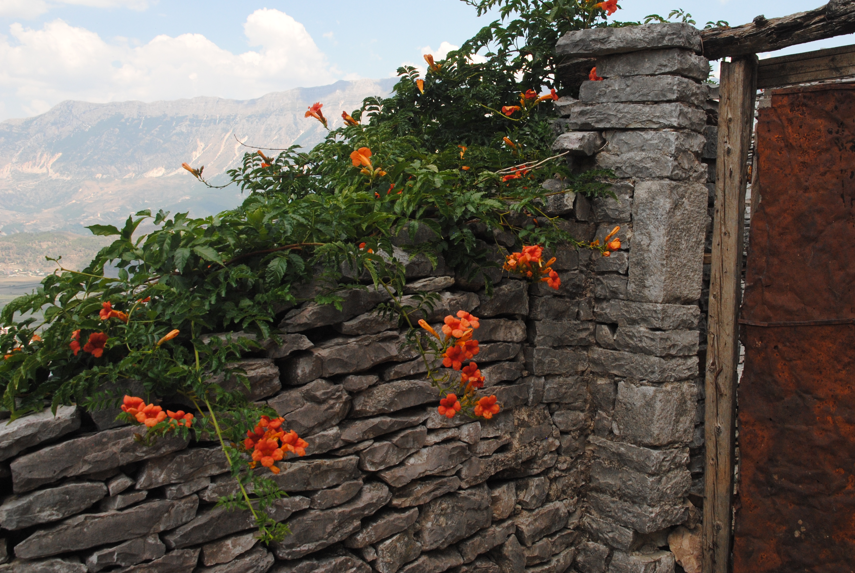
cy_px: 249
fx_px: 1094
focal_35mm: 46
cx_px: 498
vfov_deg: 29.3
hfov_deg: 42.6
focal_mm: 26
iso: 400
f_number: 8
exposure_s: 1/500
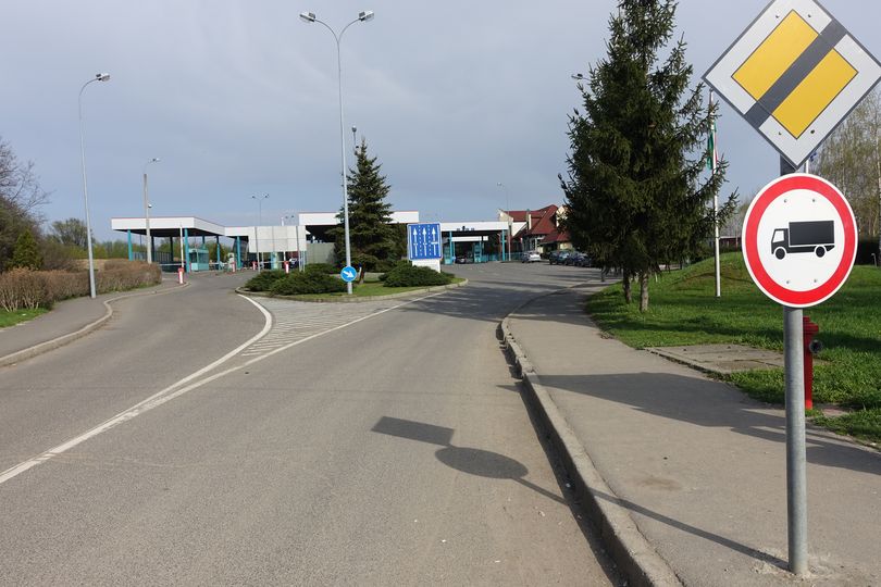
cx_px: 440
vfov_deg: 53.1
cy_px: 294
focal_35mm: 24
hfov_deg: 73.7
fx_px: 587
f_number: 5.6
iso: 125
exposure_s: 1/640
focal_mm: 8.8
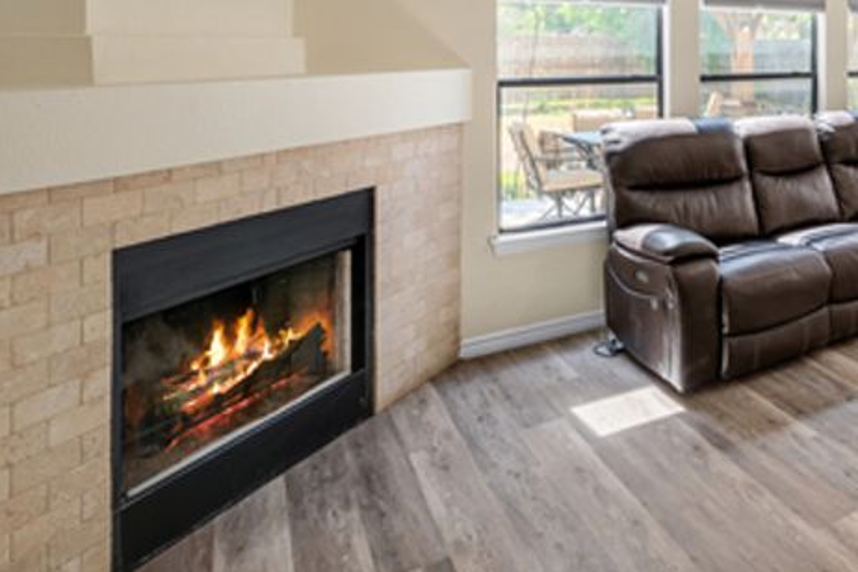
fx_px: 739
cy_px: -6
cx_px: 873
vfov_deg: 37.6
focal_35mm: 31
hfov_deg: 48.6
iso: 250
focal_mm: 14
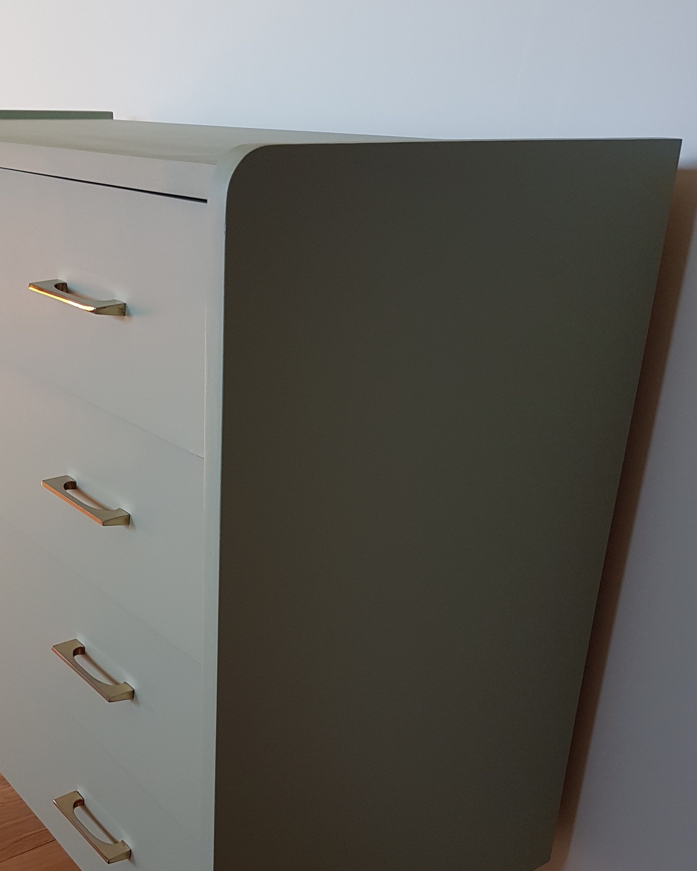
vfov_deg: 49.7
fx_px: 928
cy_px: 555
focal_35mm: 36
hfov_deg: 40.7
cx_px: 237
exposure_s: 1/100
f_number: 1.7
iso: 64
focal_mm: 4.2
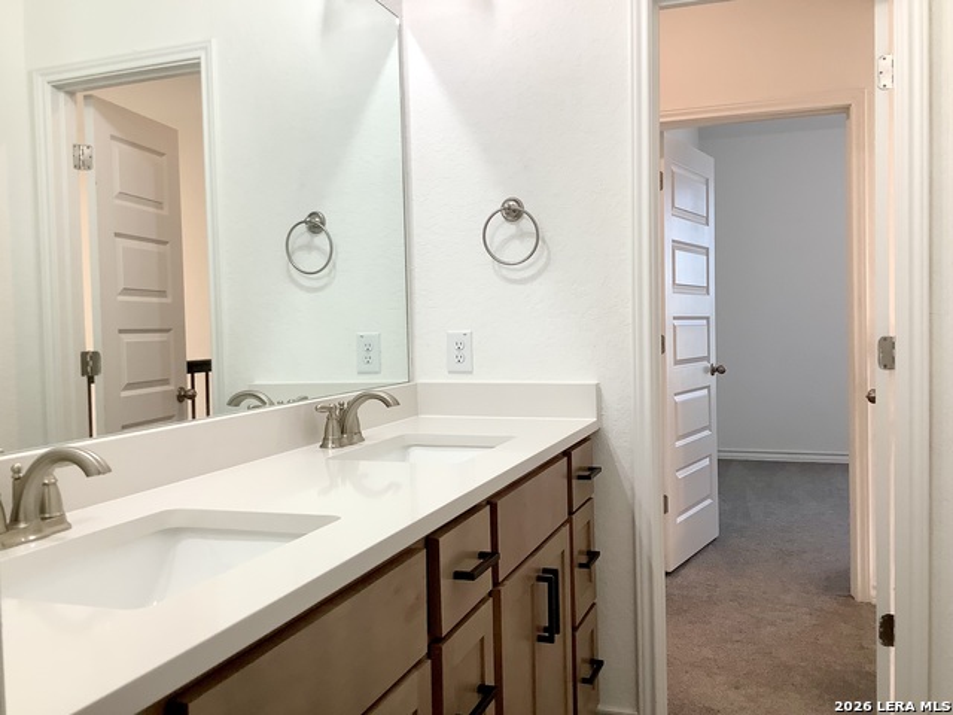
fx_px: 853
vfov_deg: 45.4
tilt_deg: -2.4
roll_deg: +0.8
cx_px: 476
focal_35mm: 31
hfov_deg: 58.4
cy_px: 358
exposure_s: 1/60
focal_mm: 3.3
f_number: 2.4
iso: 50
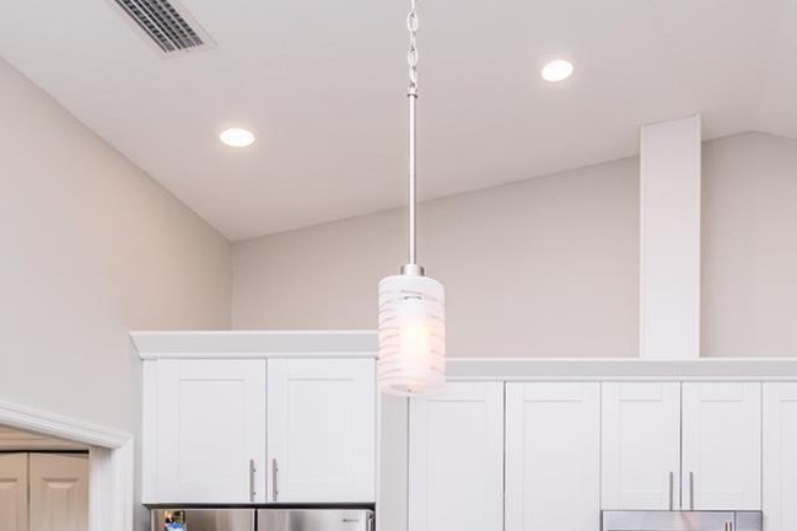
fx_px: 819
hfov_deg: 49.5
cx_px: 613
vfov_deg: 31.9
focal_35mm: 37
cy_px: 576
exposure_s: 1/60
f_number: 7.1
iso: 250
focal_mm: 15
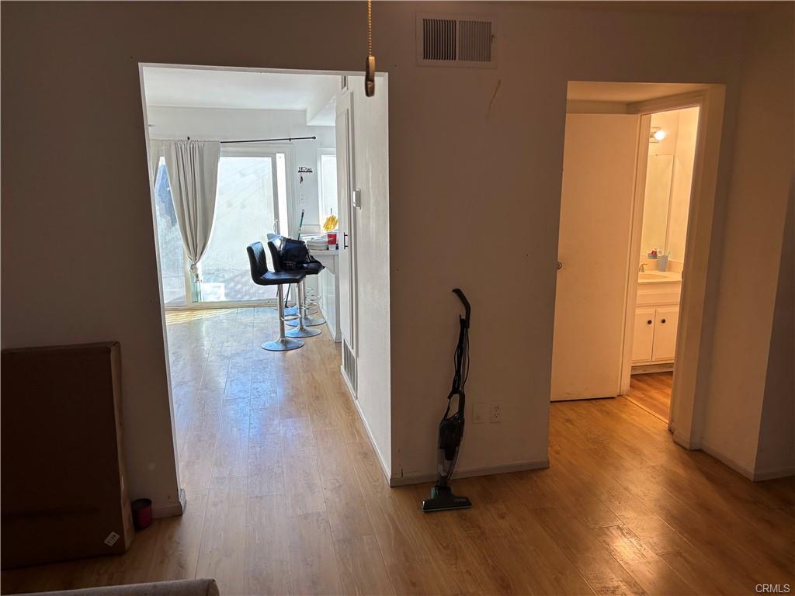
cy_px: 298
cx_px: 398
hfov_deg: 67.3
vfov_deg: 53.1
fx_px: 597
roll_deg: -0.5
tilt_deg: -9.6
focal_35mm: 26
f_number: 1.6
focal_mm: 5.96
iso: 125
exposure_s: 1/120
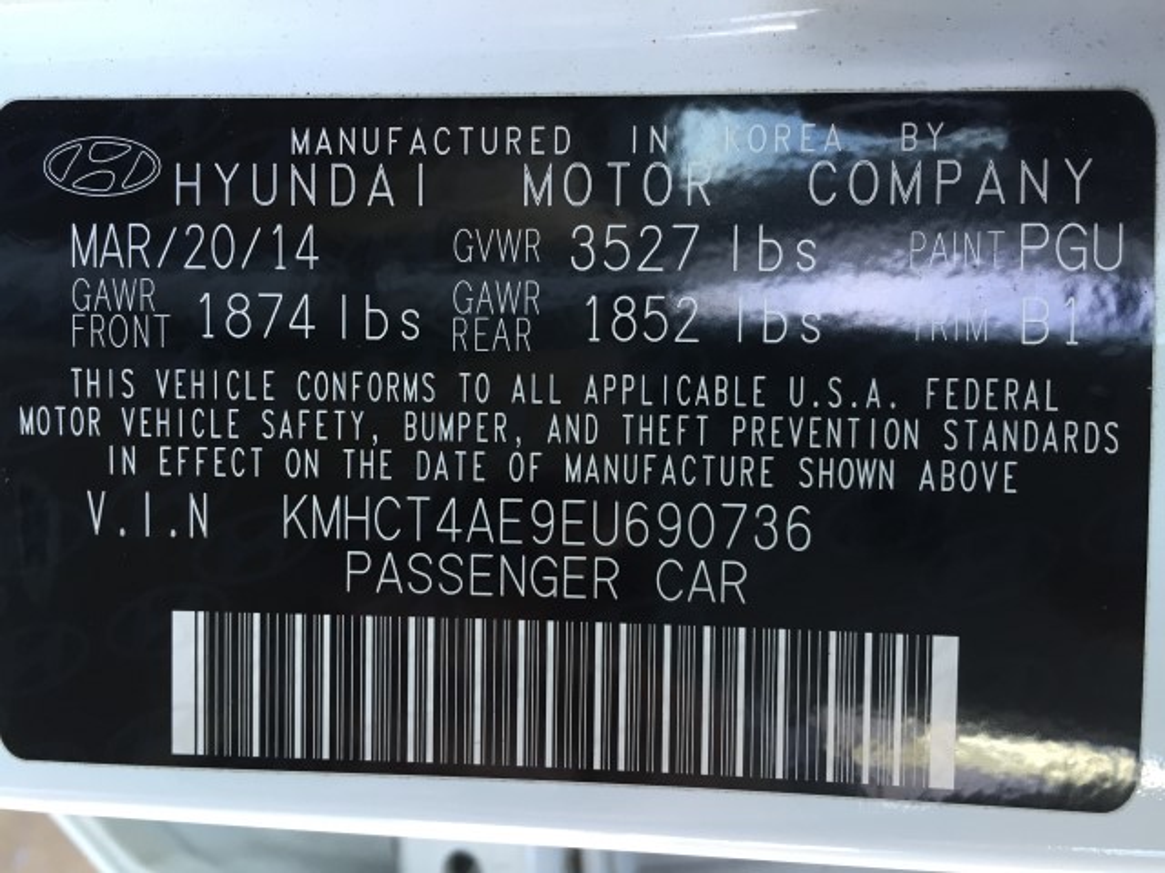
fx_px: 976
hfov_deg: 61.7
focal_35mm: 29
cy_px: 436
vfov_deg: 48.2
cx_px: 582
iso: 32
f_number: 2.2
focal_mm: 4.15
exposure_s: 1/30
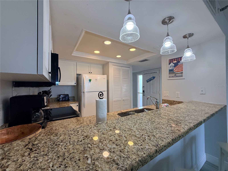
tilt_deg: +0.6
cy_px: 86
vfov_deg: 85.7
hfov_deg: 102.1
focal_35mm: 14
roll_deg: +0.4
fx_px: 92
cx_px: 114
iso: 125
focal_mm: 2.22
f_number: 2.2
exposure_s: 1/120
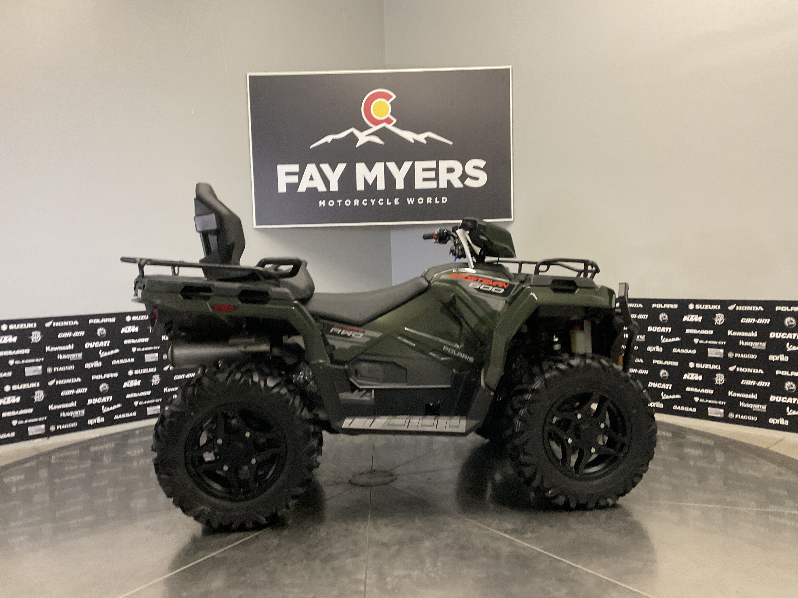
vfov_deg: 48.2
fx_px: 669
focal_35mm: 29
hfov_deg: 61.7
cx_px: 399
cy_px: 299
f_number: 1.8
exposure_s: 1/60
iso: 250
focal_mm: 3
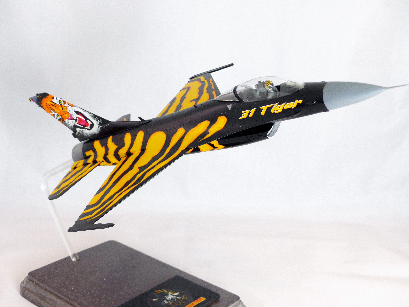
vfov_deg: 29.1
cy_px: 154
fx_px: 591
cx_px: 204
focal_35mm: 50
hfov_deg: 38.2
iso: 100
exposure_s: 1/100
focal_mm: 9.1
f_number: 2.8
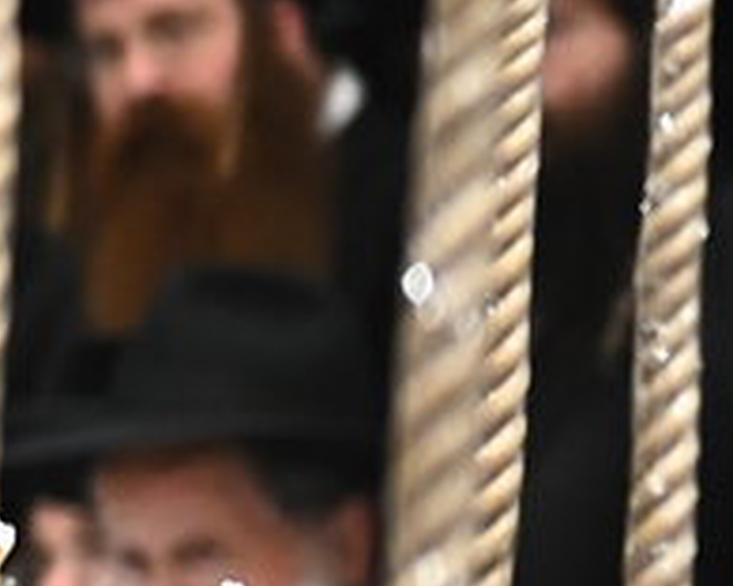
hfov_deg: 3.9
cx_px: -1816
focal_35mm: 471
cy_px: -58
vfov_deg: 3.3
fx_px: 10218
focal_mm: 70
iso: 3200
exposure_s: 1/200
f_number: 2.8
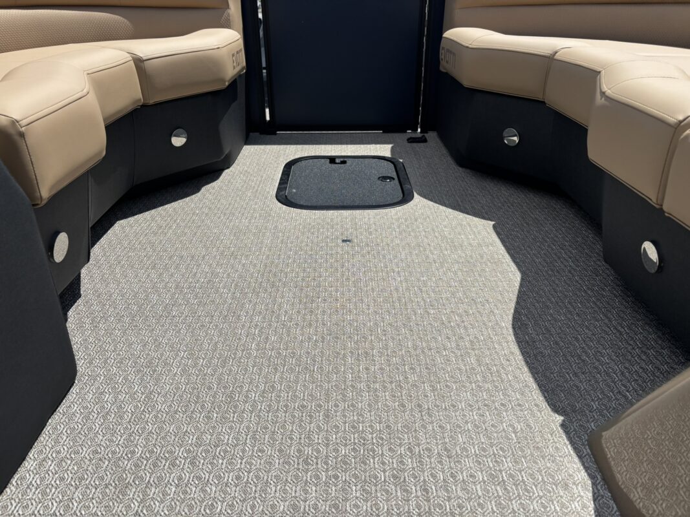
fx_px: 518
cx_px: 345
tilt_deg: -28.2
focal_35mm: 26
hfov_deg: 67.3
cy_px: 258
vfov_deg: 53.1
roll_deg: -0.3
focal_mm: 5.96
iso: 50
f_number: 1.6
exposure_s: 1/5618
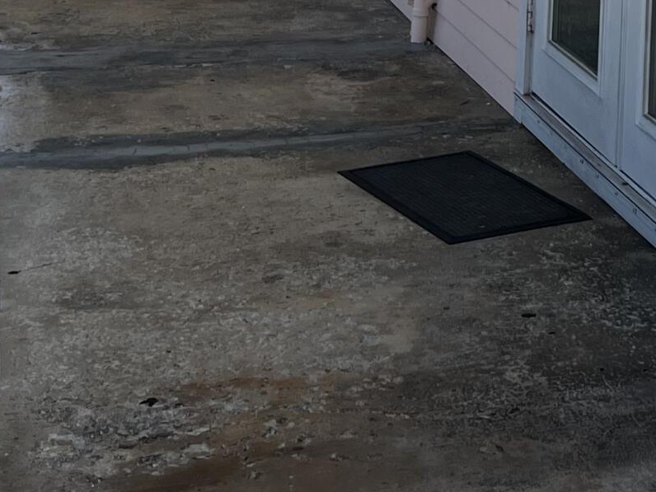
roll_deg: -2.7
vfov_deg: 14.0
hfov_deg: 19.6
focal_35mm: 98
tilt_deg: -2.7
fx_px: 1857
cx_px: 609
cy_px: -287
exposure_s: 1/2299
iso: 50
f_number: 1.5
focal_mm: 5.7
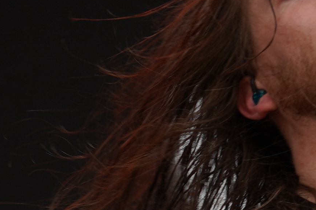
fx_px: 6337
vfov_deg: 1.9
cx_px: 400
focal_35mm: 722
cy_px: 347
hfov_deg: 2.9
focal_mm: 105
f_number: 6.3
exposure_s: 1/320
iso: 100
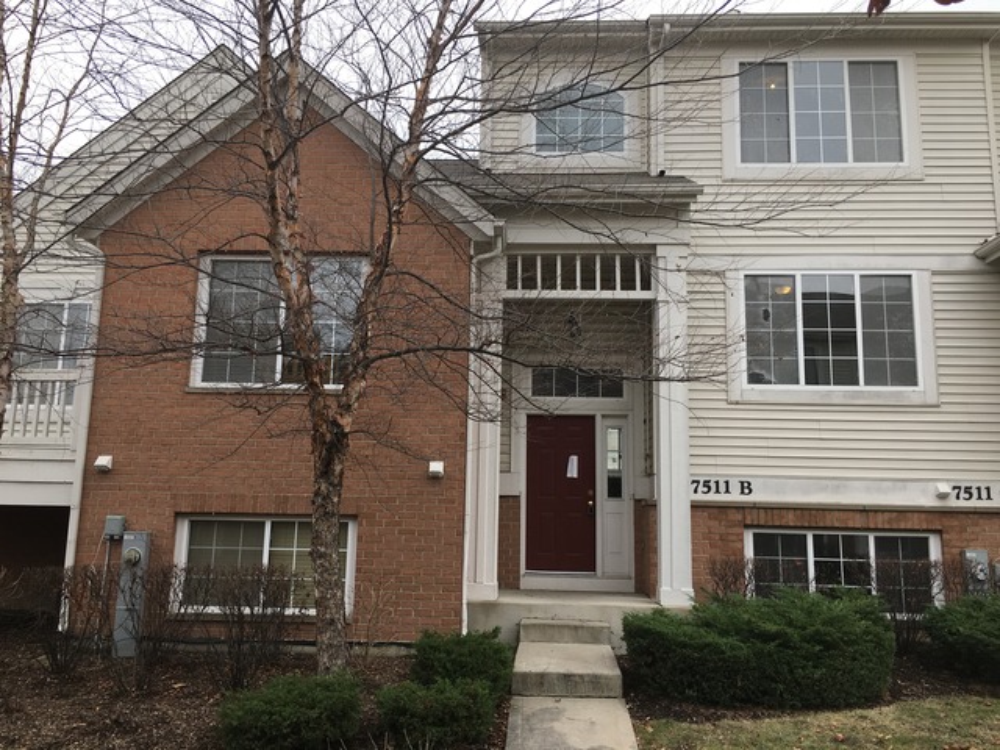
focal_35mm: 29
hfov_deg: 61.7
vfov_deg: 48.2
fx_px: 838
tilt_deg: +10.9
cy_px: 375
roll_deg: -1.5
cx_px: 500
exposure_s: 1/351
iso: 25
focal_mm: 4.15
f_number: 2.2
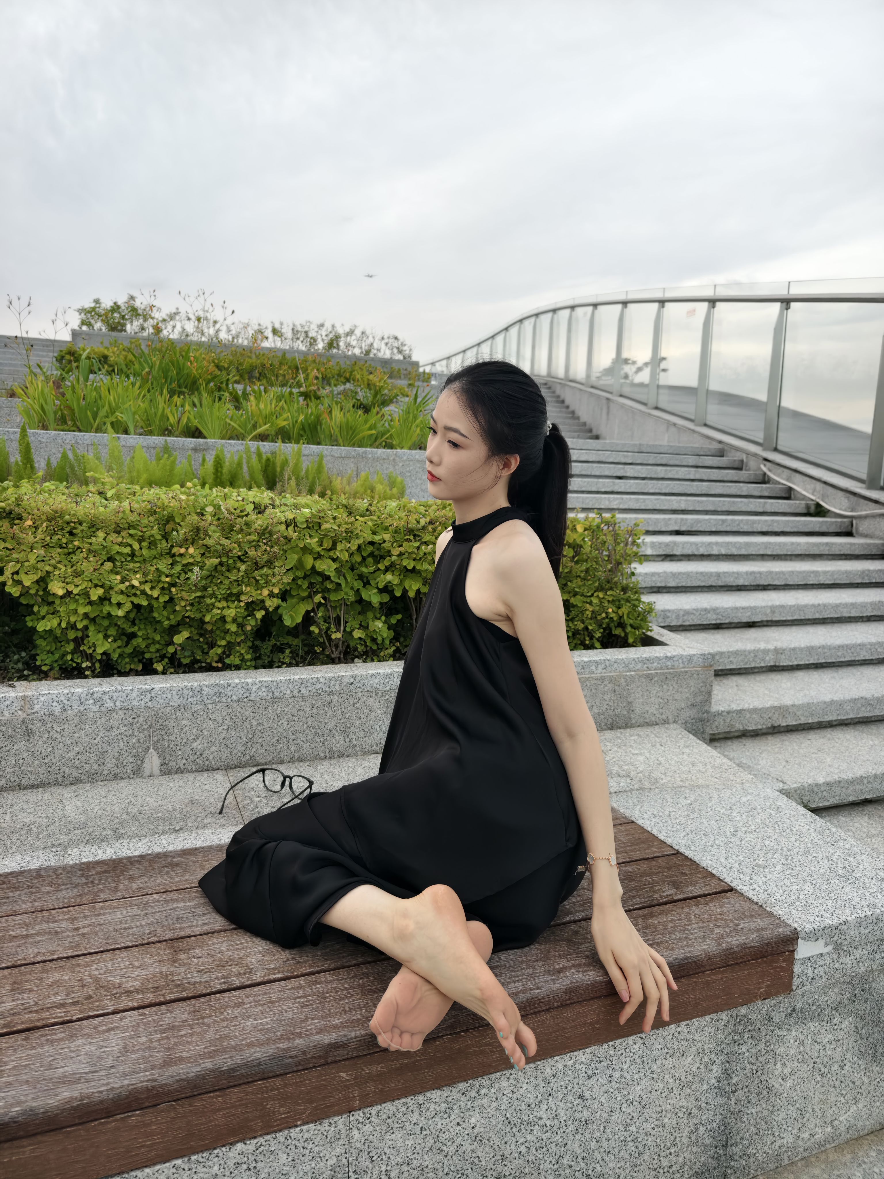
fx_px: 783
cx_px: 442
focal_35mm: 23
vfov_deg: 73.9
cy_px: 590
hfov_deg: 58.9
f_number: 1.75
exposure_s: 1/868
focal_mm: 8.67
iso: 1294
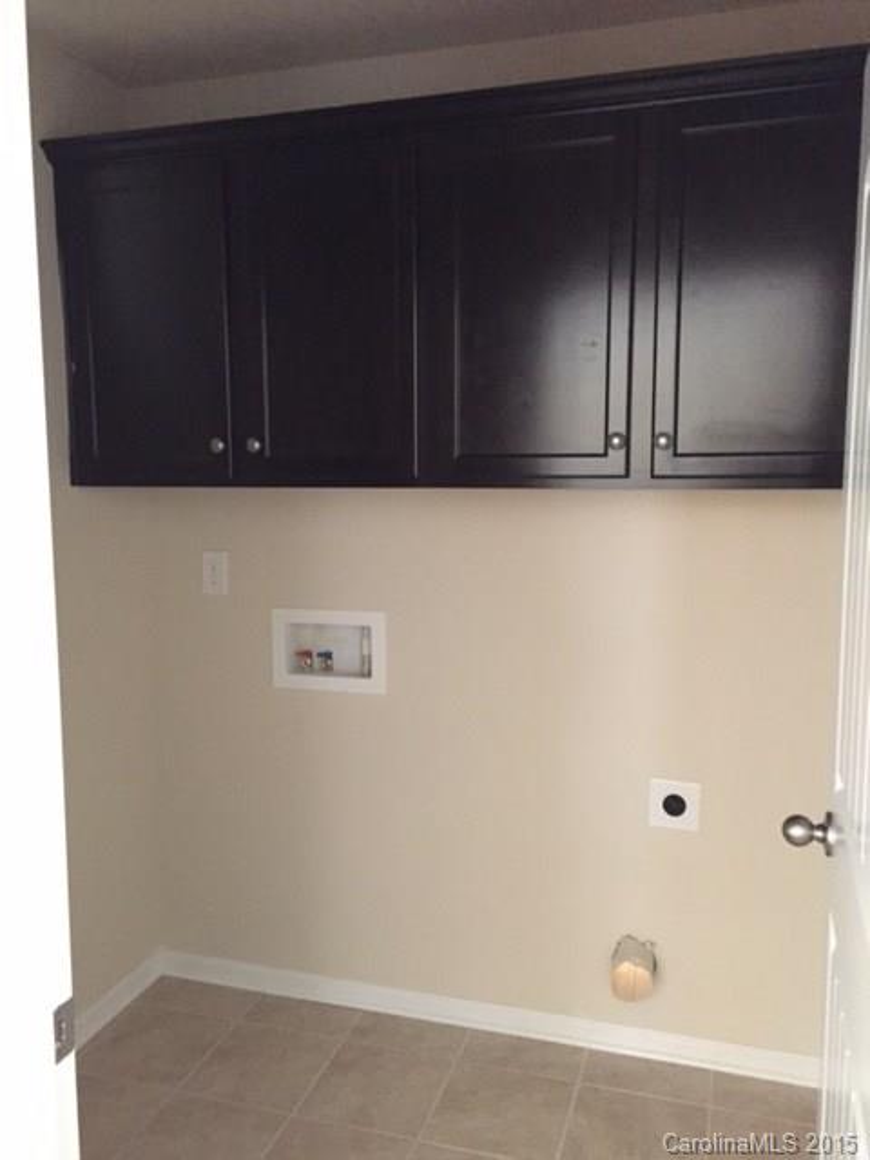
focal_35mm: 29
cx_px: 435
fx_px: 972
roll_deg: +0.1
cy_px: 580
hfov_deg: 48.2
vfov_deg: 61.7
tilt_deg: -6.9
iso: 400
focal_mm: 4.15
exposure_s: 1/15
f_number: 2.2
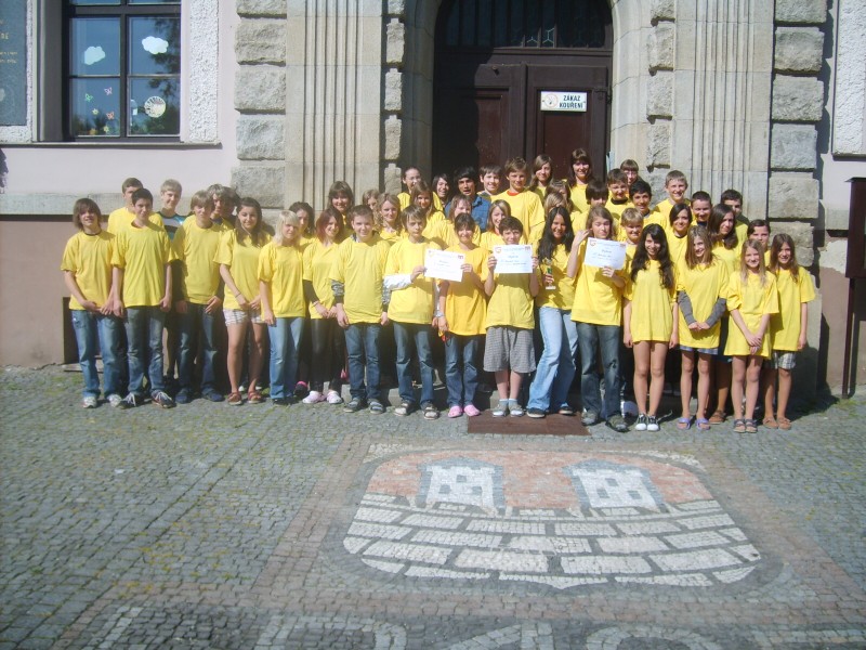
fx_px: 876
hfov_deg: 52.6
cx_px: 433
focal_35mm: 35
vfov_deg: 40.7
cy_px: 325
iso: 50
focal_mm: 5.8
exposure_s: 1/250
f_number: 7.1
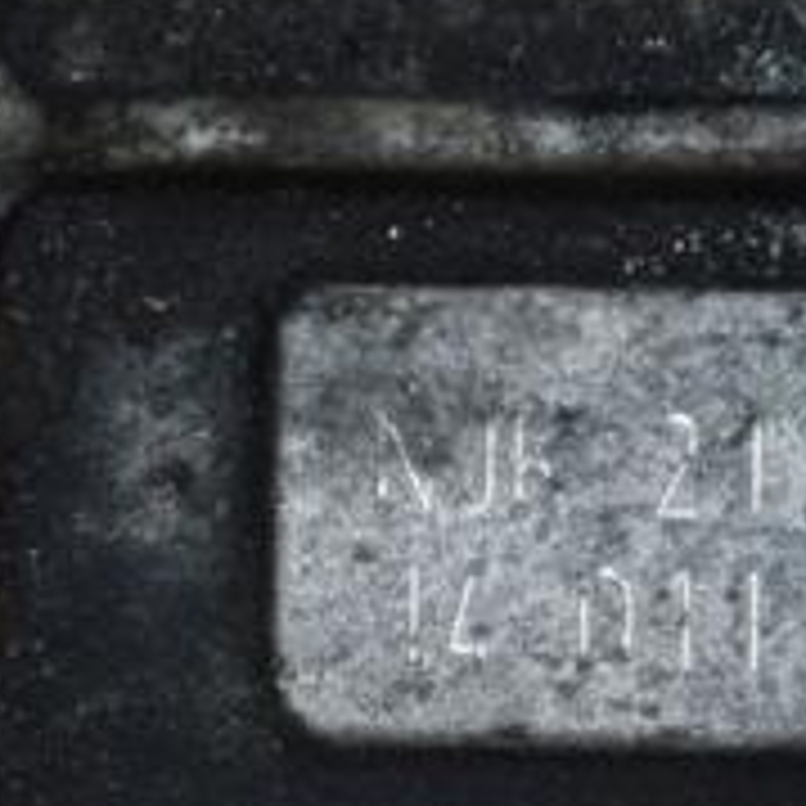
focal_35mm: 447
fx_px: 11786
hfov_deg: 3.9
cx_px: 378
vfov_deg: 3.9
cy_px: 621
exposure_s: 1/60
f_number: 5.6
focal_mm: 105
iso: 800
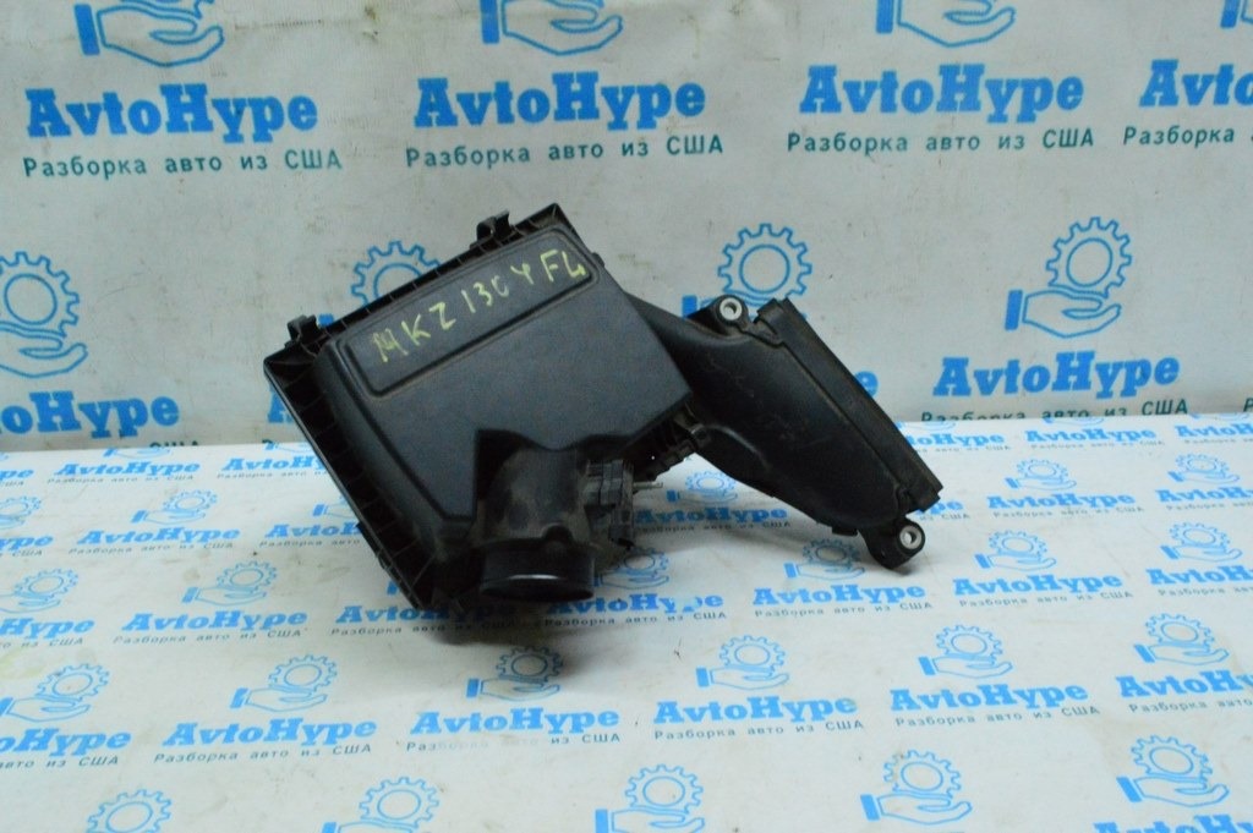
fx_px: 1148
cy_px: 416
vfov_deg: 39.9
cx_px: 626
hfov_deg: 57.3
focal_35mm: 33
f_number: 25
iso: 6400
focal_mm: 22
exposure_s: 1/30
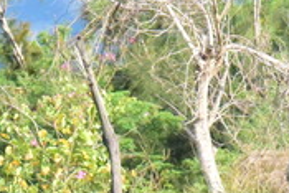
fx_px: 5190
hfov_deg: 3.2
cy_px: 299
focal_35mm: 646
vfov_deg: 2.1
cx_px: 50
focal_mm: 145
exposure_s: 1/4000
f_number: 14
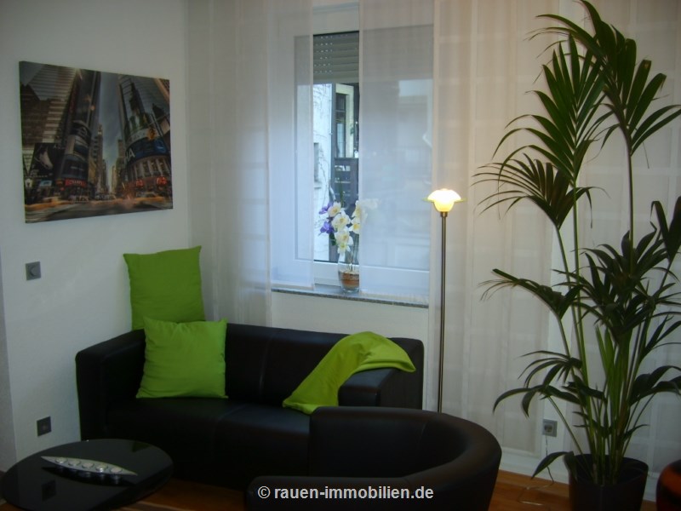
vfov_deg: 40.7
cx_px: 340
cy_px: 256
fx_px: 689
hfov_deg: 52.6
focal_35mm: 35
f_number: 2.8
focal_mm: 5.8
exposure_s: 1/20
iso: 50
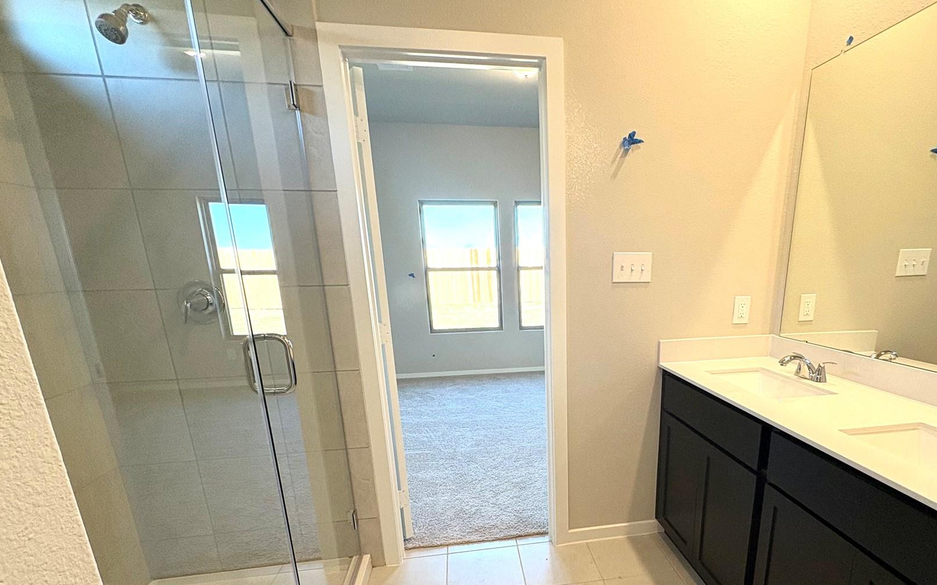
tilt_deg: -15.9
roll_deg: +1.1
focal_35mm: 19
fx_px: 485
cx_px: 550
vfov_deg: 60.4
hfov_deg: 87.1
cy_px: 402
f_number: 2.2
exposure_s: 1/120
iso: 200
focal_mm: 2.22
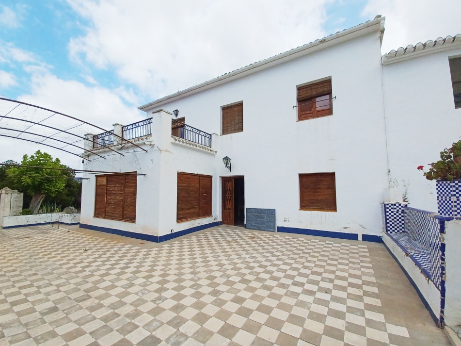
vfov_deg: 85.7
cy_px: 174
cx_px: 221
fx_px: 186
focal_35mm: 14
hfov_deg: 102.0
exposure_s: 1/2294
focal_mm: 1.42
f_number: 2.2
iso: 40
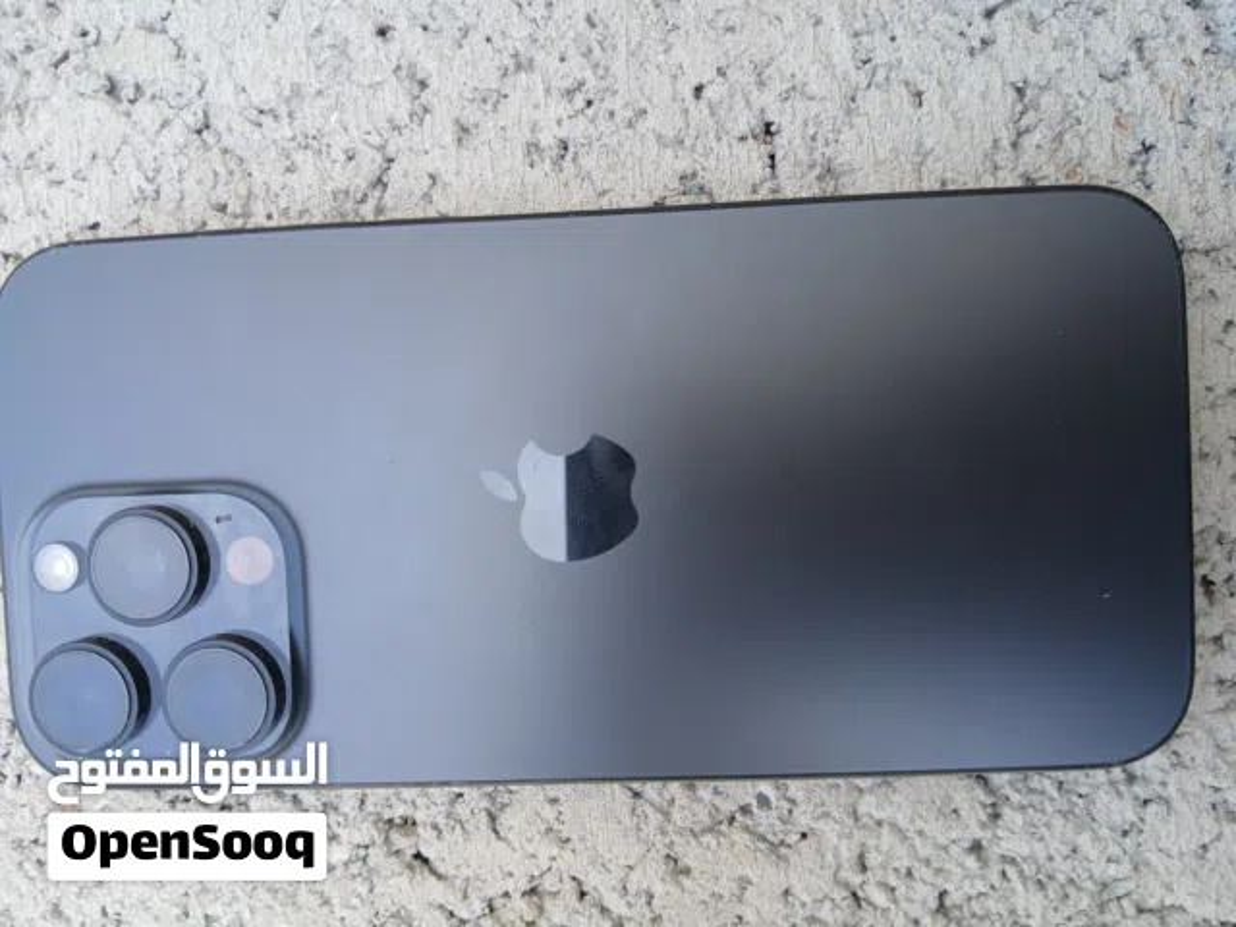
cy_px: 464
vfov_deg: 53.1
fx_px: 928
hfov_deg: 67.3
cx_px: 618
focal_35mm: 26
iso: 25
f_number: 1.8
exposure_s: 1/100
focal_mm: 3.98
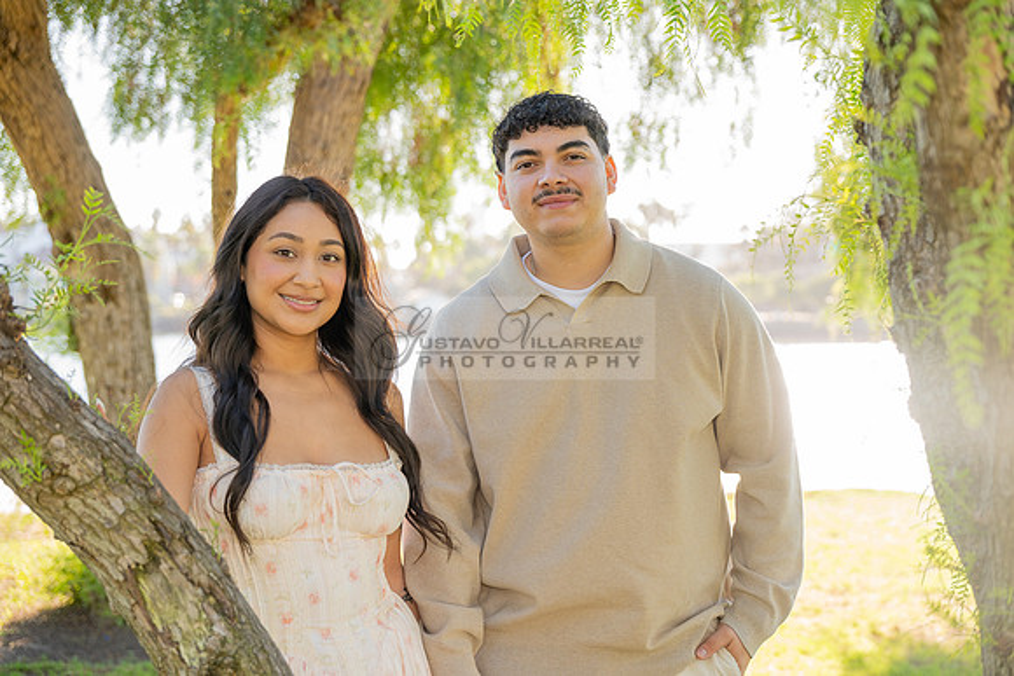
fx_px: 1916
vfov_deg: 20.0
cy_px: 338
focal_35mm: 68
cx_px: 507
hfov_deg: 29.6
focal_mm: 68
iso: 200
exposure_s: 1/200
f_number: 4
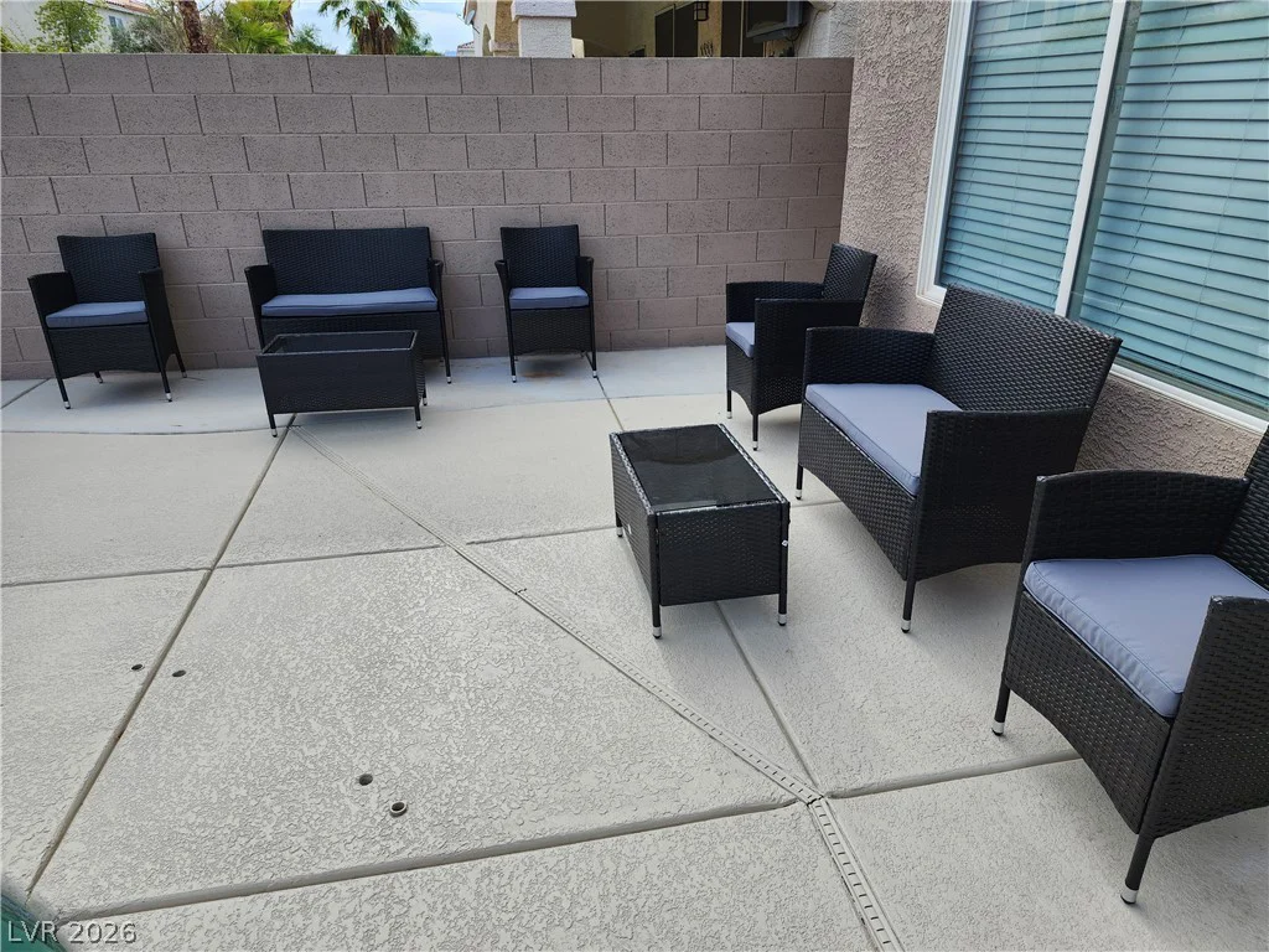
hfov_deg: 73.9
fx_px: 843
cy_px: 476
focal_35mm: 23
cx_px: 634
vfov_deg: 58.9
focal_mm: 6.4
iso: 12
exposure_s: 1/339
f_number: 1.8
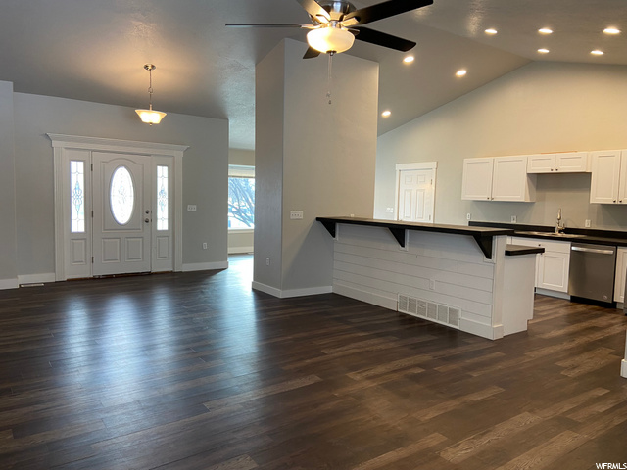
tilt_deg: -4.4
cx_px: 314
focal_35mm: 26
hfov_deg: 67.3
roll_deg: -1.2
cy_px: 235
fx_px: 471
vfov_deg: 53.1
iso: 80
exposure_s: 1/60
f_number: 1.8
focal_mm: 4.25
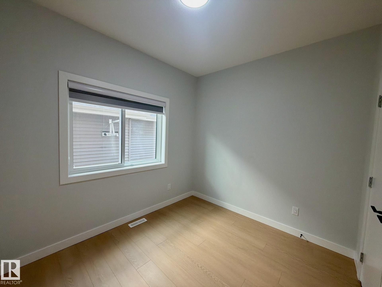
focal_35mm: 14
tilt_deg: -3.5
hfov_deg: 102.1
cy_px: 144
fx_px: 154
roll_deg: -1.8
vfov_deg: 85.7
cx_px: 191
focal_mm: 2.22
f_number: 2.2
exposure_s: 1/121
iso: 125
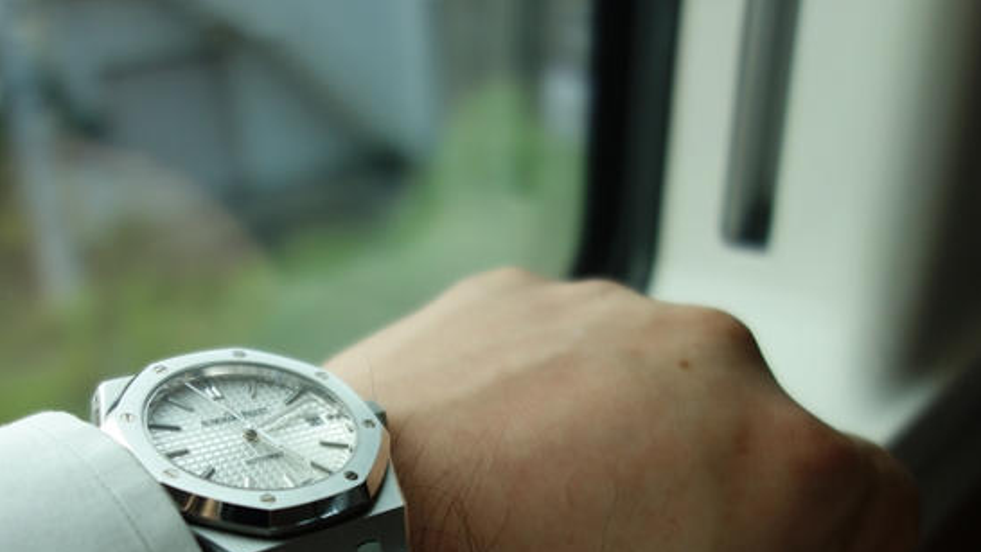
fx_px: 1118
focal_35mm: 43
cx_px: 415
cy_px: 420
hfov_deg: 47.2
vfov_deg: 27.3
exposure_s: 1/200
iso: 125
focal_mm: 10.4
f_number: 1.8
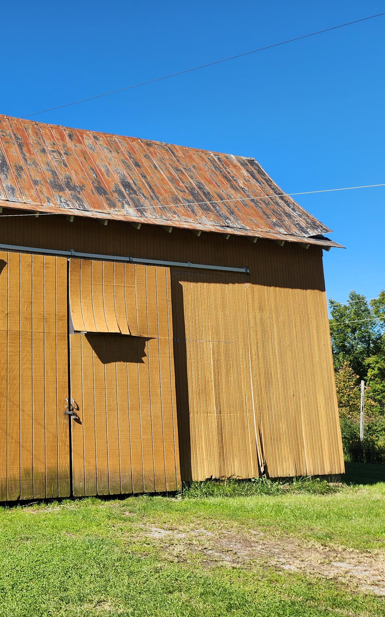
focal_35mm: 33
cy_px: 305
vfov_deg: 58.1
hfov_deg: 35.1
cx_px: 9
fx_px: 554
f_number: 1.8
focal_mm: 6.4
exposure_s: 1/645
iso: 12
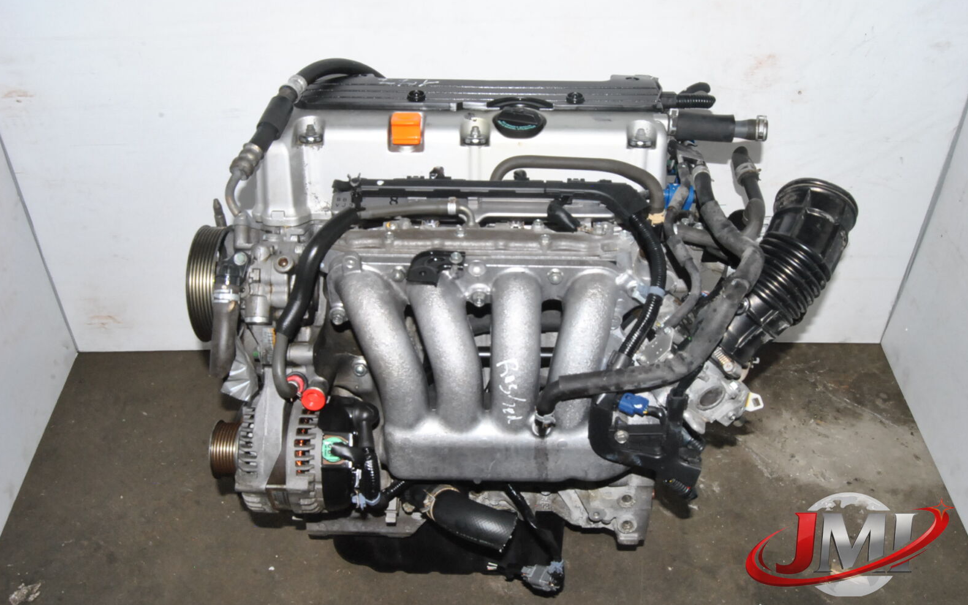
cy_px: 291
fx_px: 818
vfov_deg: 40.6
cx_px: 486
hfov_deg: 61.2
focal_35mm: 31
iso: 800
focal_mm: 20
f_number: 18
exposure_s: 1/200
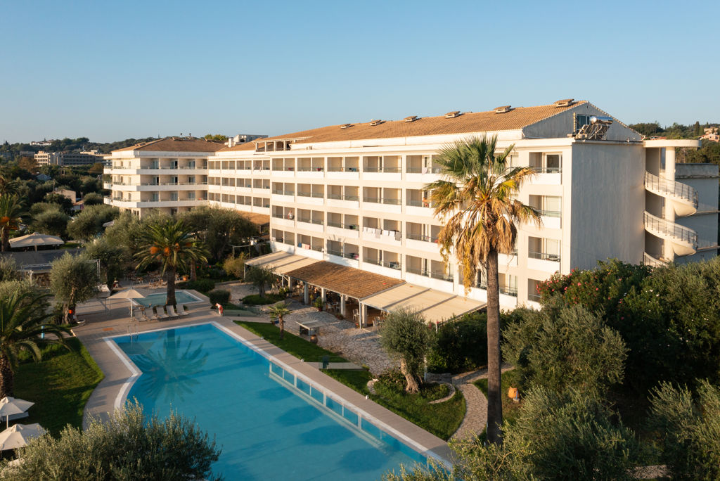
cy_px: 240
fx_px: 560
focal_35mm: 28
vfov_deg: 46.5
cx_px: 360
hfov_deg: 65.4
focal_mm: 10.26
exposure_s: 1/400
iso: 100
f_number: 7.1
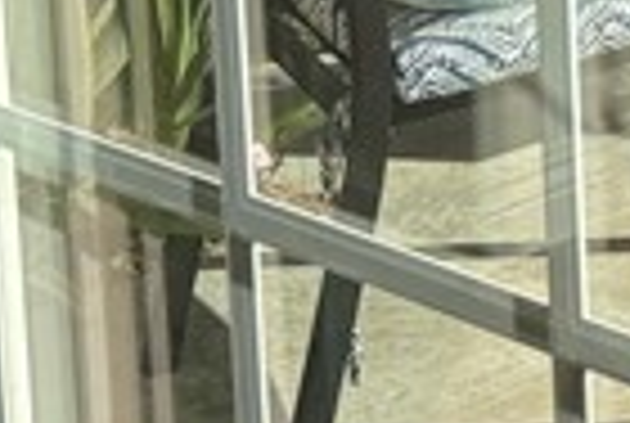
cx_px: 1557
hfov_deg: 9.8
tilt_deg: -4.5
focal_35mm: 182
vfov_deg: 7.1
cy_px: -666
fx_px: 3192
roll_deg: +0.0
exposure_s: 1/3953
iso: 80
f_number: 1.78
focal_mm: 6.76
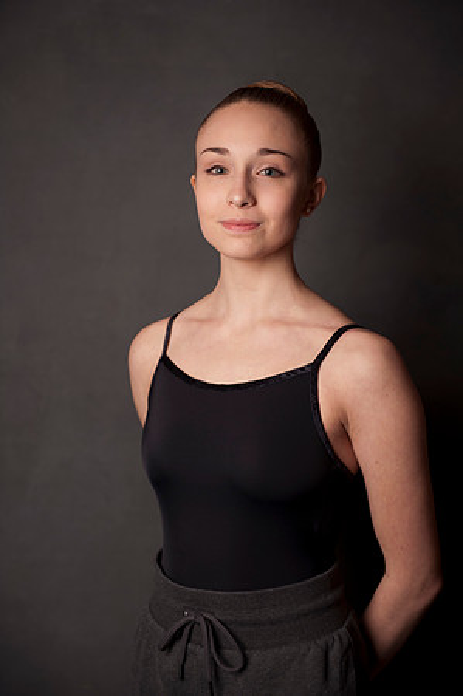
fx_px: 1353
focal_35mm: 70
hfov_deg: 19.4
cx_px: 232
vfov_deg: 28.9
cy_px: 348
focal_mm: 70
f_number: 3.2
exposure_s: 1/160
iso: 100
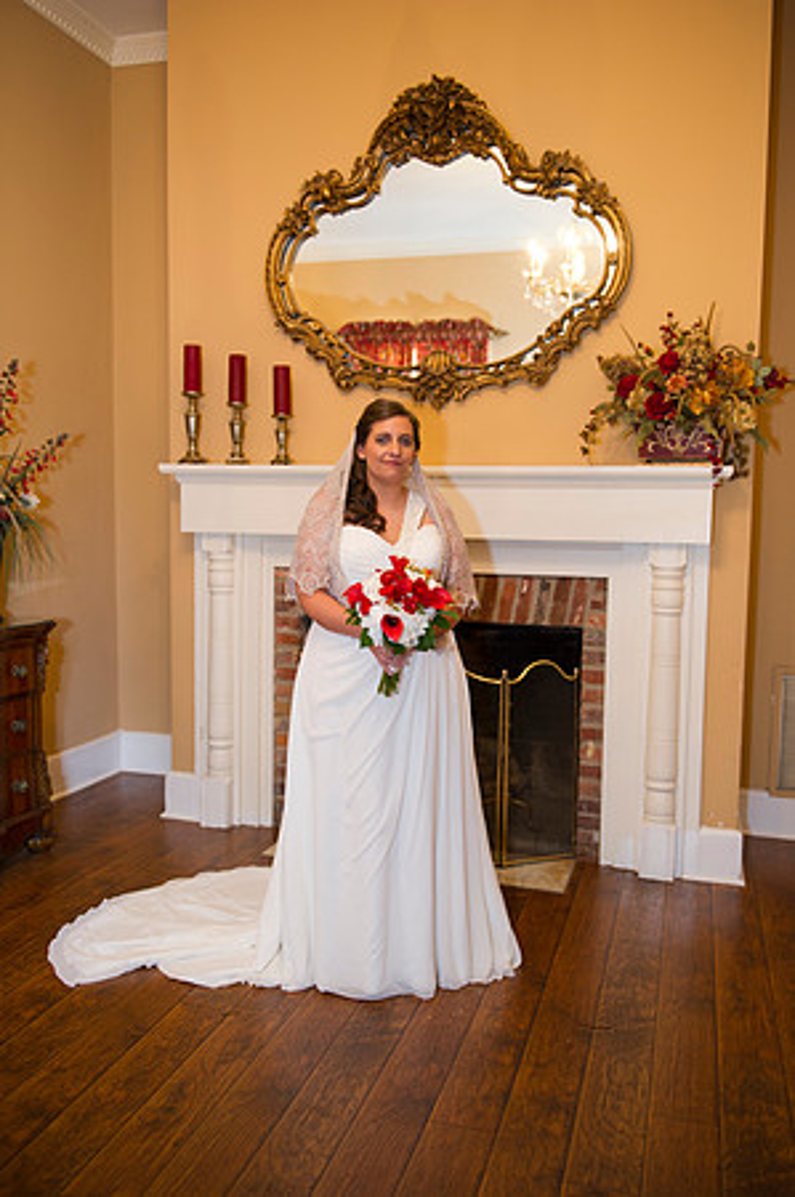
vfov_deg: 58.8
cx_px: 398
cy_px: 598
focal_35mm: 32
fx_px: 1062
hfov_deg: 41.0
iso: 800
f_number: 3.2
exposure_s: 1/50
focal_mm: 32
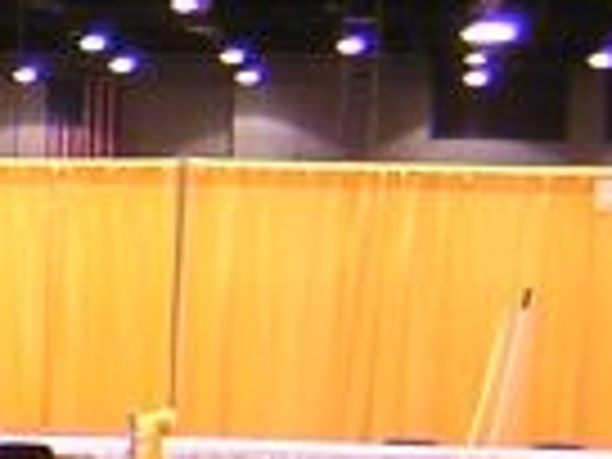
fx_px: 3730
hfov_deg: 8.4
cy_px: 482
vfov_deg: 7.0
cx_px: -954
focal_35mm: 211
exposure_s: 1/4.7
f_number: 2.6
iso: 100
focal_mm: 4.7
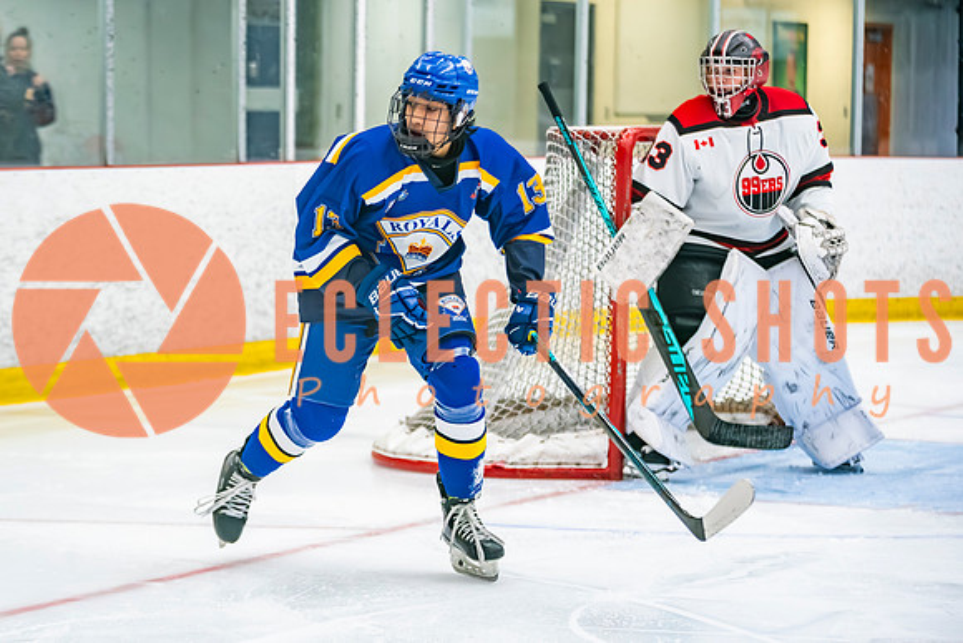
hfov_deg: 15.3
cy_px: 369
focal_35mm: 134
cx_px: 375
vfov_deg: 10.2
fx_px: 3583
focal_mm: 102
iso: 2500
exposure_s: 1/640
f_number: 2.8
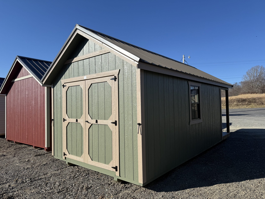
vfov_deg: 56.8
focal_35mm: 24
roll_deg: -0.6
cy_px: 100
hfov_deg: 71.6
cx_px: 132
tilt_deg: +0.6
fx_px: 184
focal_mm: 6.76
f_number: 1.78
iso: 80
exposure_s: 1/4975
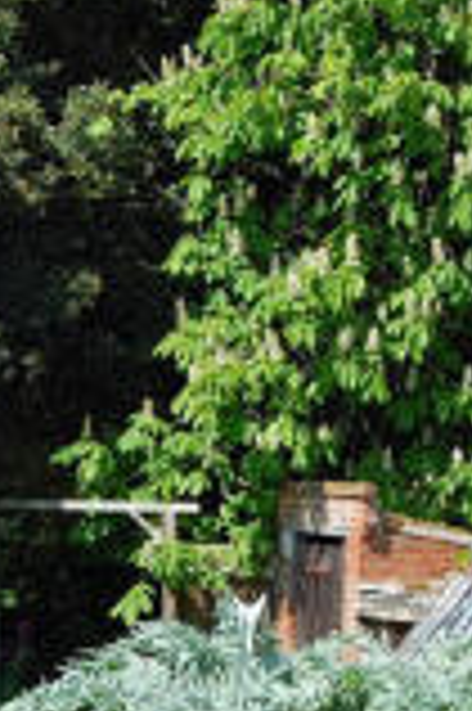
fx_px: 2207
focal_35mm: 112
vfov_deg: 18.3
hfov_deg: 12.2
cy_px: 418
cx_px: 189
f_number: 8
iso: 200
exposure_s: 1/250
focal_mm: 18
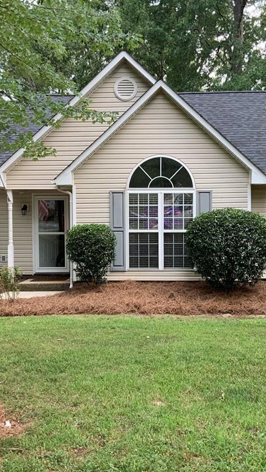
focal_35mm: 44
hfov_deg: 27.1
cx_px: 152
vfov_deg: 46.4
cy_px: 238
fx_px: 551
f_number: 1.8
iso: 50
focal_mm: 3
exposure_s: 1/120
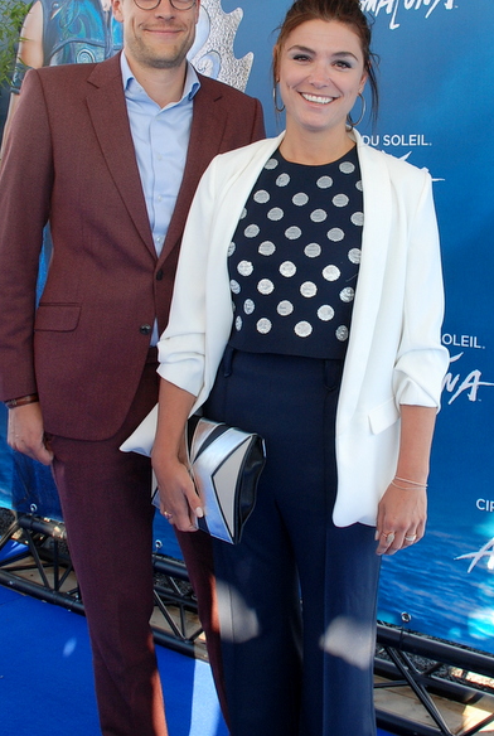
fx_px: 758
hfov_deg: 36.1
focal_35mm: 37
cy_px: 372
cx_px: 253
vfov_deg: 51.8
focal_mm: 20
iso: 320
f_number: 6.3
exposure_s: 1/125
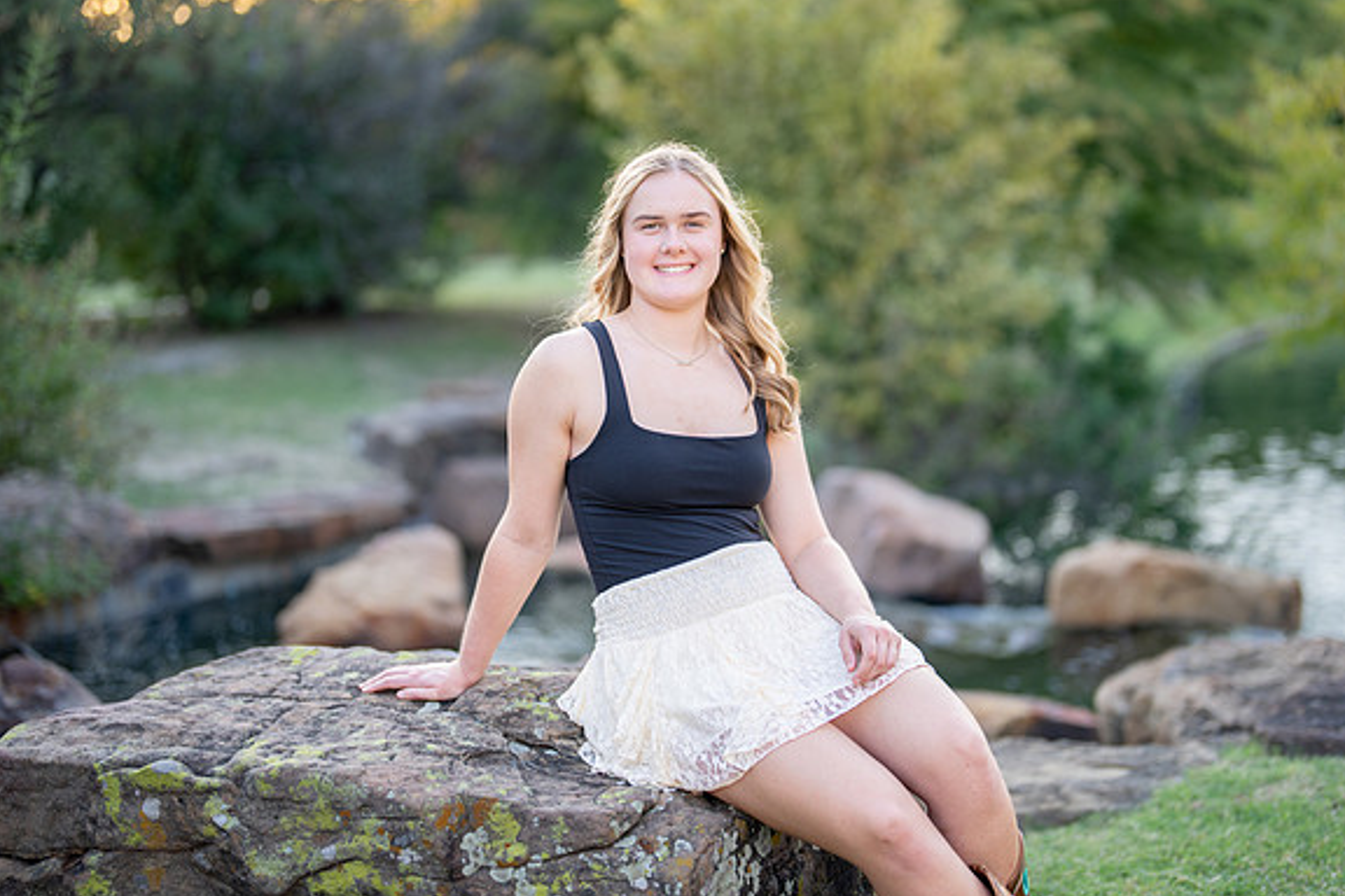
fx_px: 2129
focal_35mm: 57
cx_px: 705
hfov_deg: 35.0
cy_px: 411
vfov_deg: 23.8
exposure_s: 1/320
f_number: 1.2
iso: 100
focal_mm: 50
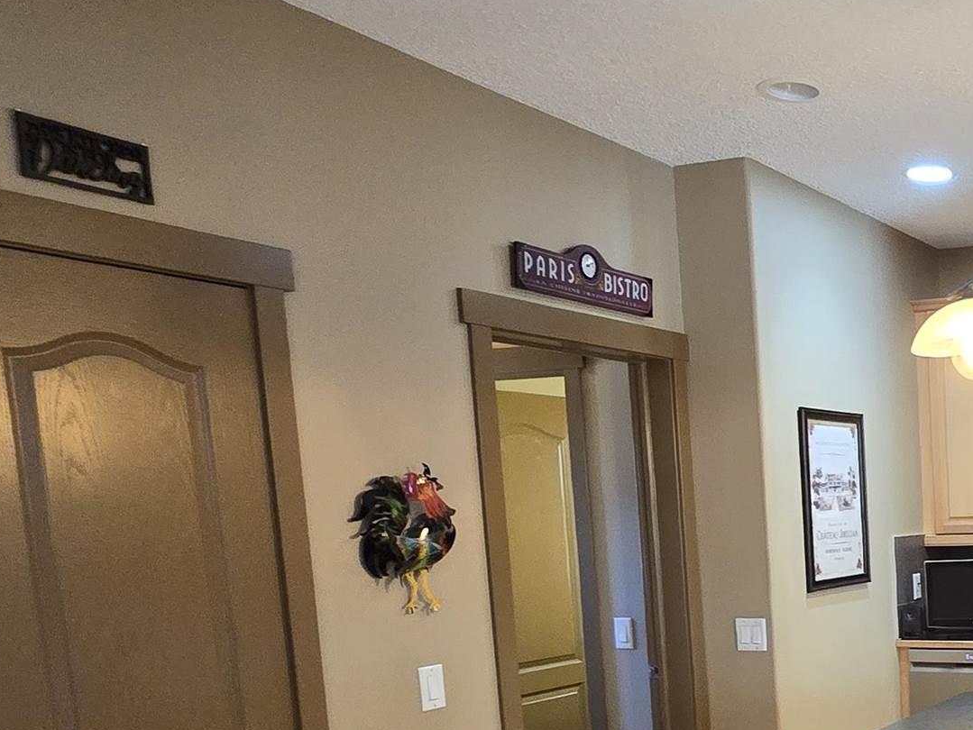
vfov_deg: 36.8
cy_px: 625
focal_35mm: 37
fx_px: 1040
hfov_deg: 39.7
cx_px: 1097
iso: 500
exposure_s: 1/60
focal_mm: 2.2
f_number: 2.2
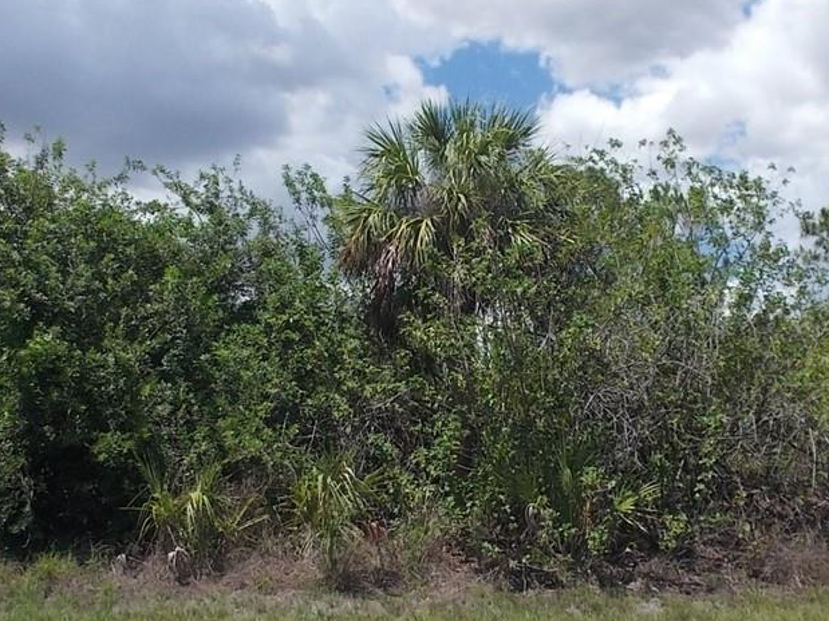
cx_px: 434
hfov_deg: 39.7
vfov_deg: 30.2
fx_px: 1149
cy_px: 347
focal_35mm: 48
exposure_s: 1/1000
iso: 80
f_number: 3.3
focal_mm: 4.1
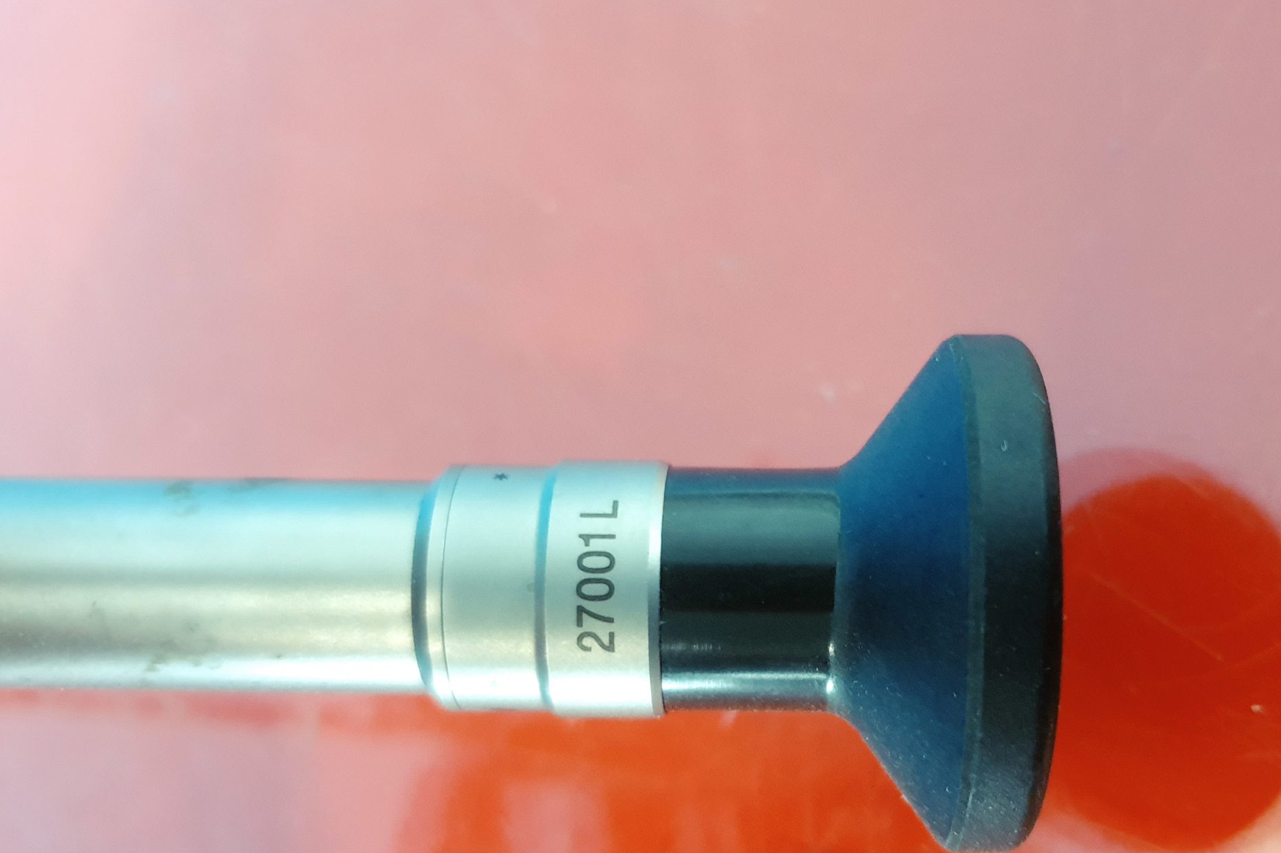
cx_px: 855
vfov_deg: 35.7
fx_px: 1316
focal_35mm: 37
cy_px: 539
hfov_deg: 50.9
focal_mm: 4.3
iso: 250
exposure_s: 1/17
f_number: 1.5
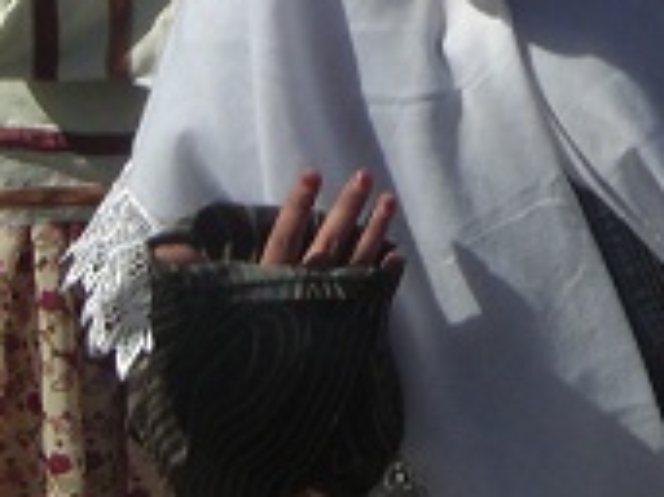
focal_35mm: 358
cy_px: -239
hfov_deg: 5.5
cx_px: 738
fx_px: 6862
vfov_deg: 4.1
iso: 50
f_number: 5.6
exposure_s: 1/400
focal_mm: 14.7
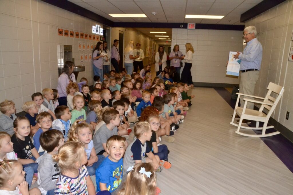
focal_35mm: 27
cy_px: 98
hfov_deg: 67.4
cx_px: 146
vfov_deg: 47.9
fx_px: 220
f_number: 22
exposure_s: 1/60
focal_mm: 18
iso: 3200
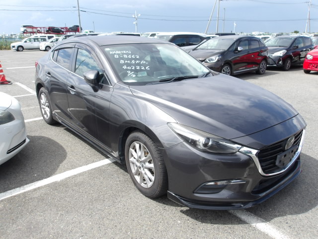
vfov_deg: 51.4
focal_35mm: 27
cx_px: 159
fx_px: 248
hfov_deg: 65.3
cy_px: 120
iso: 100
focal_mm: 4.9
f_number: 10.4
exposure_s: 1/60
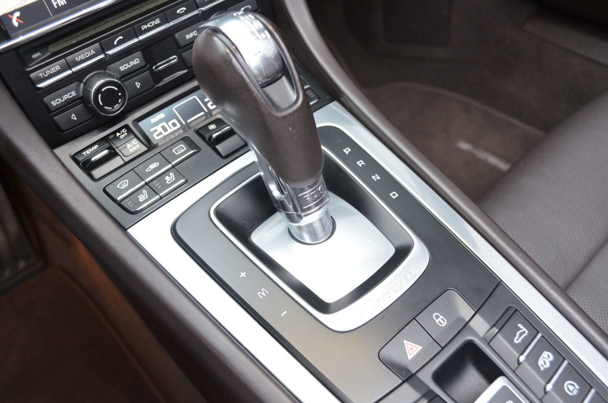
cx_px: 304
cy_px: 202
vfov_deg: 39.8
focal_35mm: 33
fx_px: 556
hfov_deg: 57.3
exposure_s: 1/30
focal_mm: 22
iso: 2200
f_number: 4
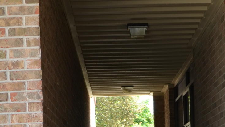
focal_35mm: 116
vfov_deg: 10.2
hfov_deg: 18.5
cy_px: 183
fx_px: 692
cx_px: 111
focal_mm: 18
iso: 200
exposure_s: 1/125
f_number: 5.6
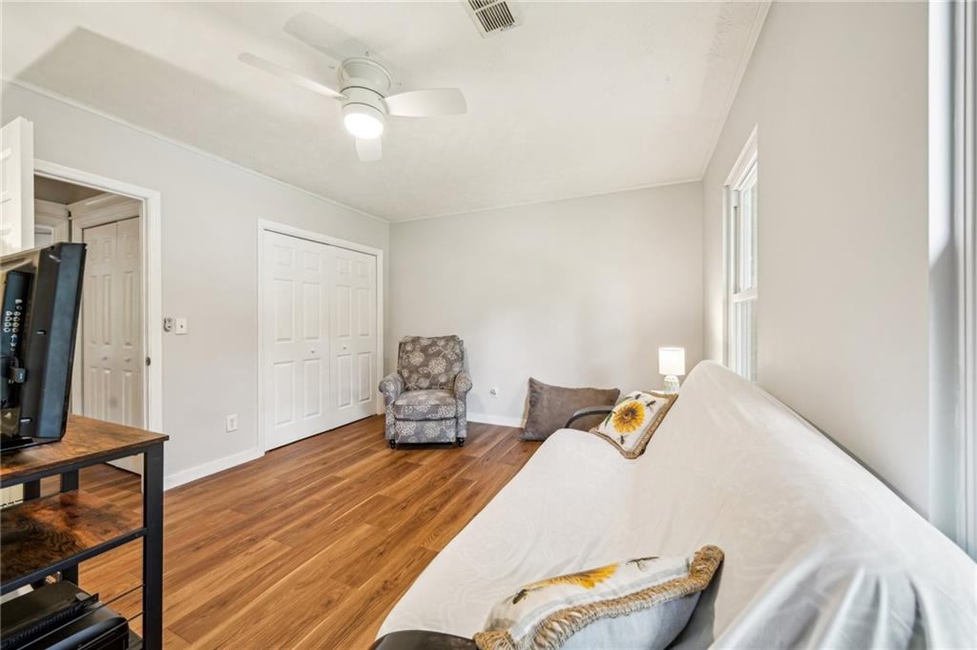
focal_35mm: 13
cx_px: 488
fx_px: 353
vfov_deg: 85.3
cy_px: 325
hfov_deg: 108.4
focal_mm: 13
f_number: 7.1
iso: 400
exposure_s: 1/5
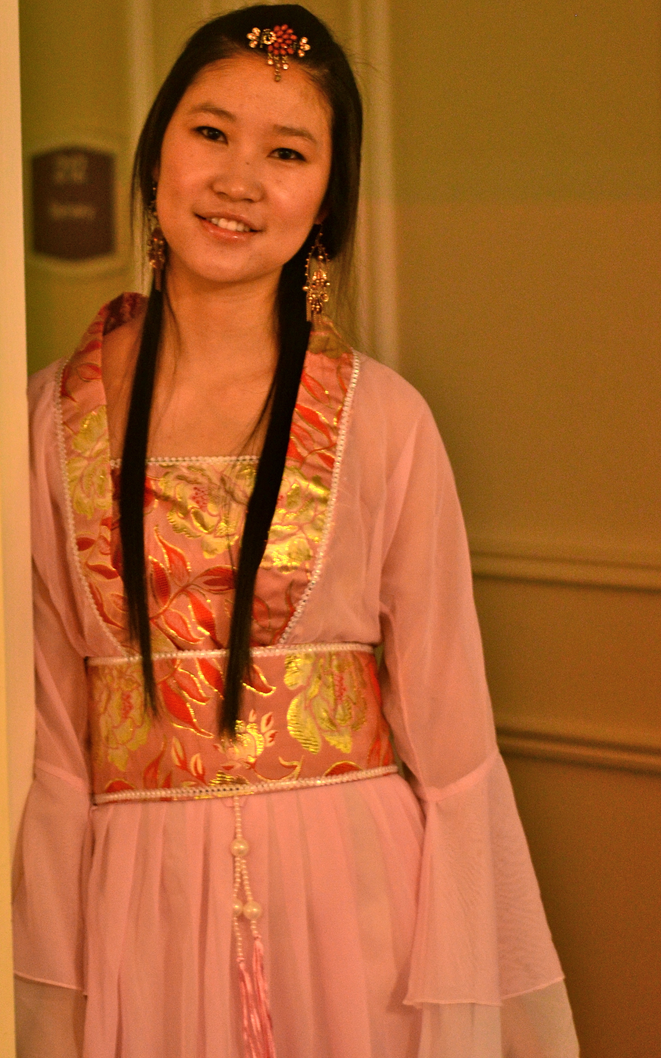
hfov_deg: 14.2
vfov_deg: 22.5
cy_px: 455
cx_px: 242
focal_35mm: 92
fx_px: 2651
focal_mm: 50
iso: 250
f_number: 1.8
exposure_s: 1/50
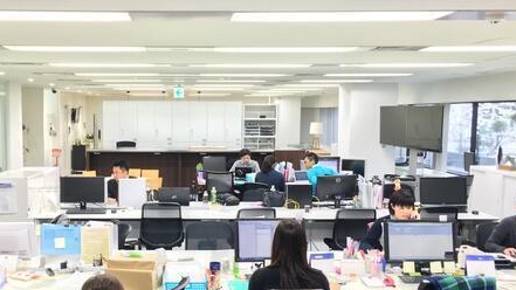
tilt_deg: -6.0
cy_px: 179
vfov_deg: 27.6
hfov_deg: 46.6
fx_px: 588
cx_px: 172
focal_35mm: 43
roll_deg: +0.3
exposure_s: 1/30
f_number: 2.2
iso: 50
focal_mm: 4.15
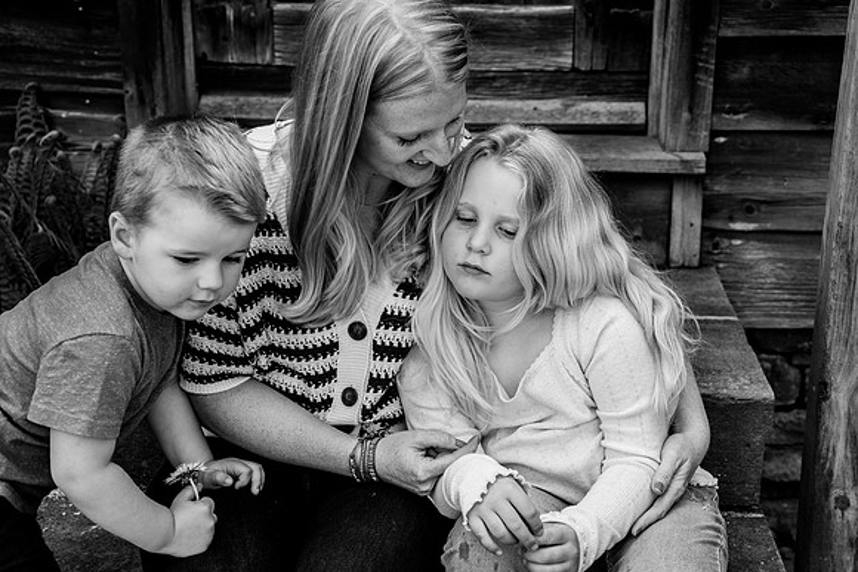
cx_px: 429
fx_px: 1359
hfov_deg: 35.0
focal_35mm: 57
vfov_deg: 23.8
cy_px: 286
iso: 160
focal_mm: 57
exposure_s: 1/250
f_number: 5.6
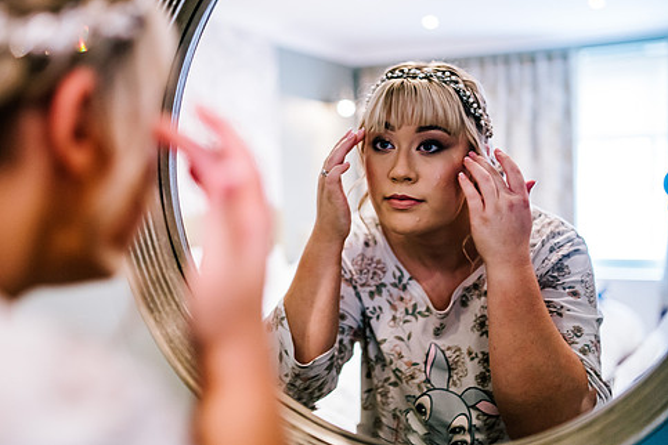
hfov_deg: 46.2
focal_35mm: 42
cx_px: 268
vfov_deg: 31.8
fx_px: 779
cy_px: 180
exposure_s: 1/250
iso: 1600
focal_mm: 35
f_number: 1.4
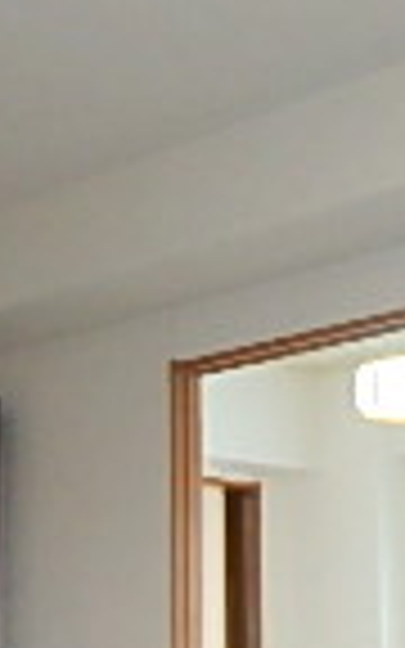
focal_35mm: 99
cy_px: 536
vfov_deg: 20.7
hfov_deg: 13.2
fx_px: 1748
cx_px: 90
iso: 200
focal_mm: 3.7
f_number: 3.5
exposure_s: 1/30
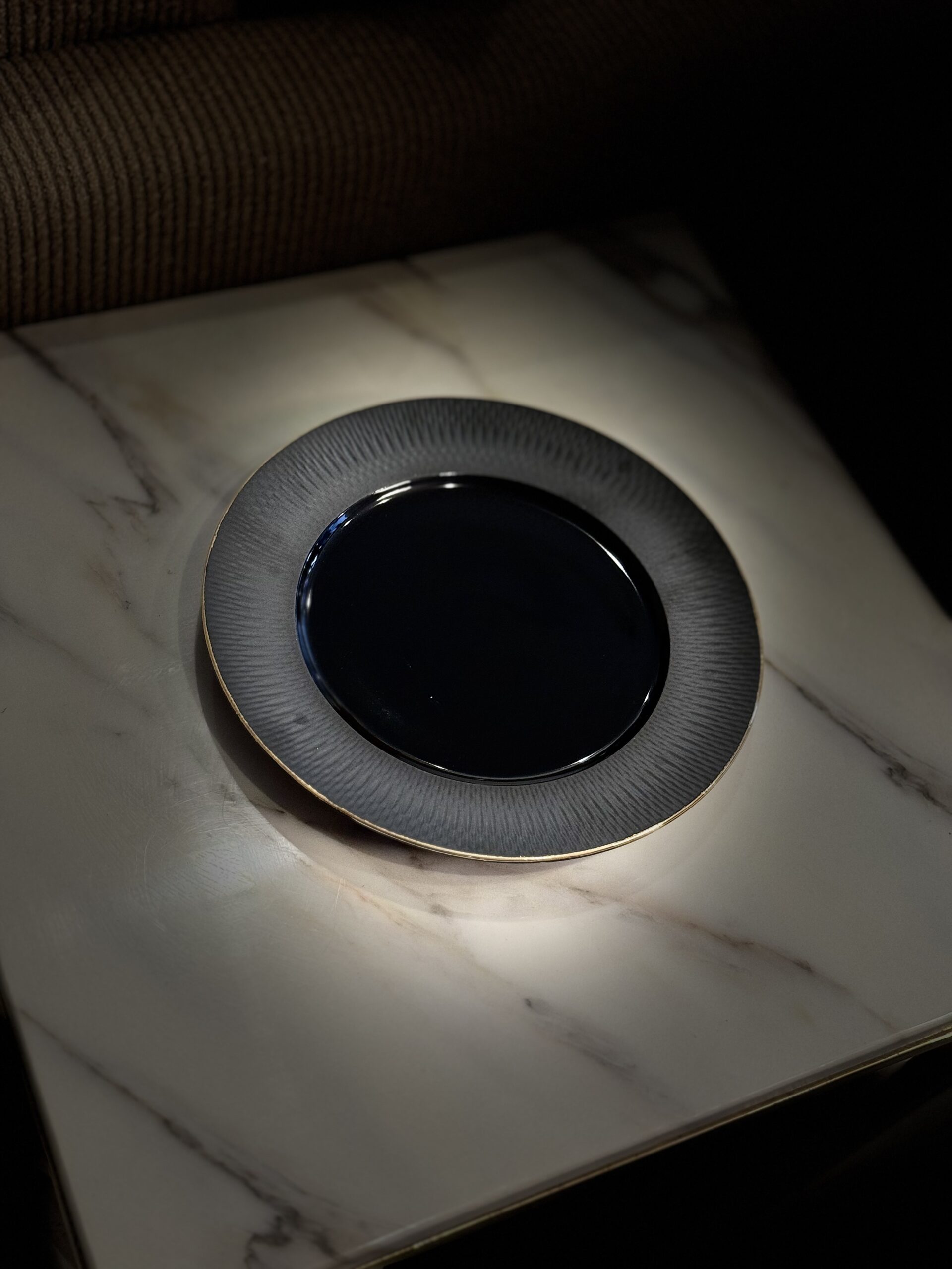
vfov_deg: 39.7
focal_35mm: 48
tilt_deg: -54.0
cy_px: 634
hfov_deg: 30.3
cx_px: 476
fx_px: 1760
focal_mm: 6.86
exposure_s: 1/60
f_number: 1.78
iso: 200
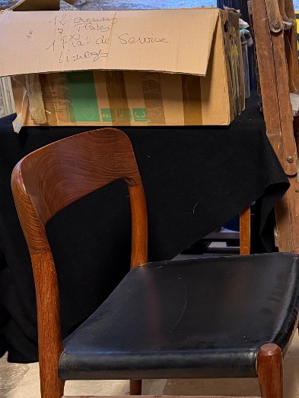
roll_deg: +0.3
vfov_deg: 34.7
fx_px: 633
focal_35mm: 55
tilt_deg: -20.0
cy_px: 249
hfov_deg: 25.0
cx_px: 317
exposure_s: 1/50
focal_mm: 6.76
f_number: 1.78
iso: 640
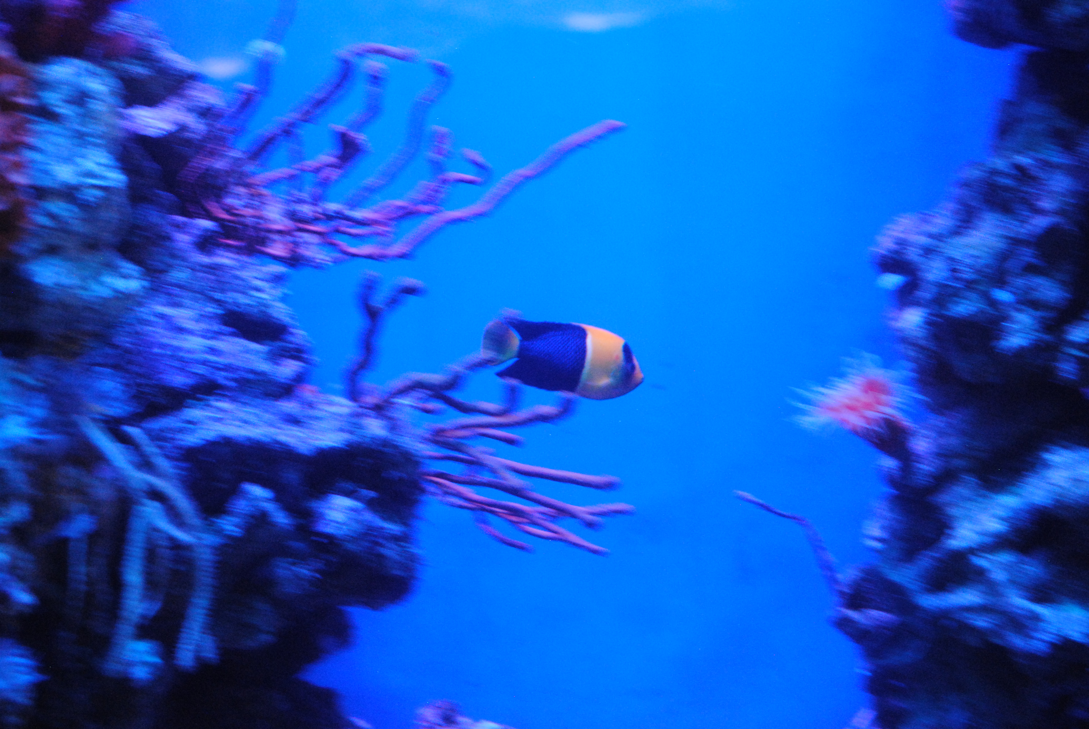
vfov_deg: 22.7
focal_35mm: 60
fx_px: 1817
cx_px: 544
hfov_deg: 33.4
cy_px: 364
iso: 1600
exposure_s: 1/15
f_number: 5.3
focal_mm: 40
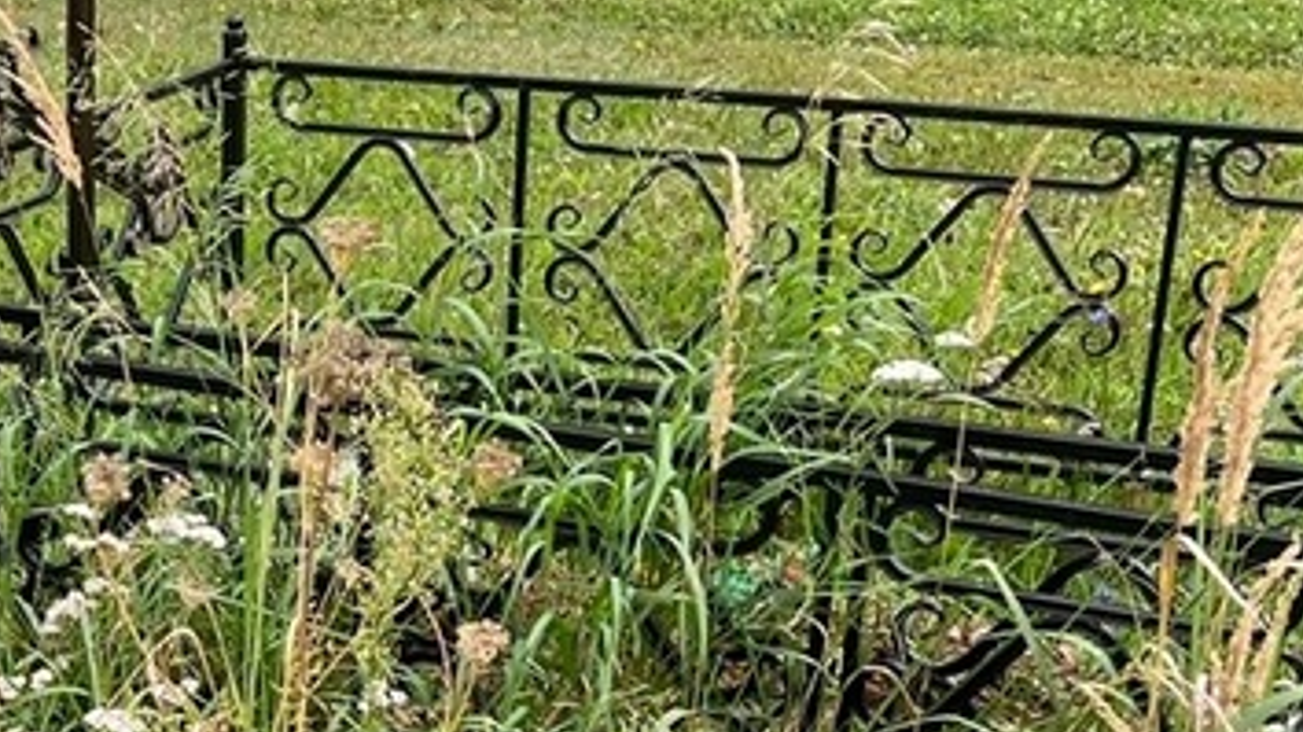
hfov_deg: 24.8
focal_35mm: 82
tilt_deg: -21.7
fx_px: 2833
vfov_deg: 14.5
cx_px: 29
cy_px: 699
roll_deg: +4.7
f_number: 1.5
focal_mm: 5.7
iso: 50
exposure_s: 1/894
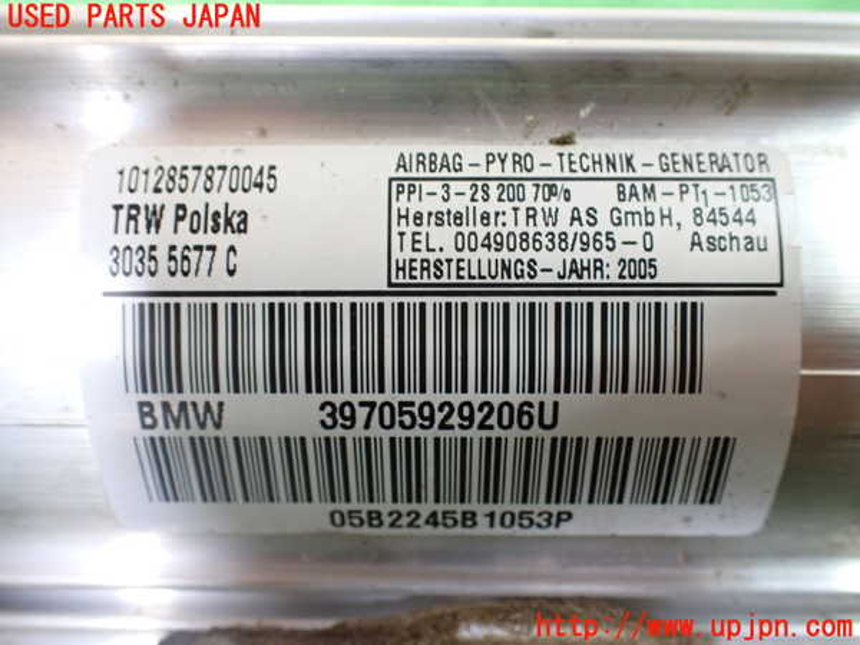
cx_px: 430
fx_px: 745
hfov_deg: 60.0
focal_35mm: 30
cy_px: 322
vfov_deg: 46.8
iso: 800
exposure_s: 1/80
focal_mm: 5.4
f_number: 2.3
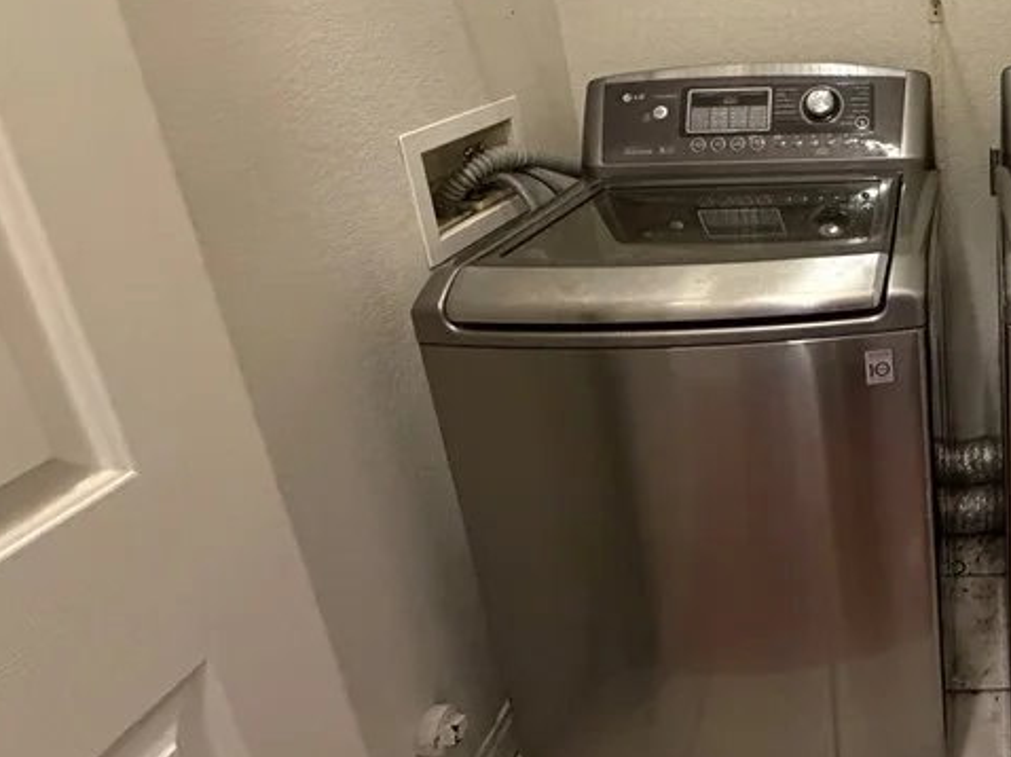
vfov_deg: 45.4
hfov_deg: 49.3
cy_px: 207
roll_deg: +1.3
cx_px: 1005
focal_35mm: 30
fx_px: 876
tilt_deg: -18.1
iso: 800
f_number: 2.2
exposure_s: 1/60
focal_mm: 2.22
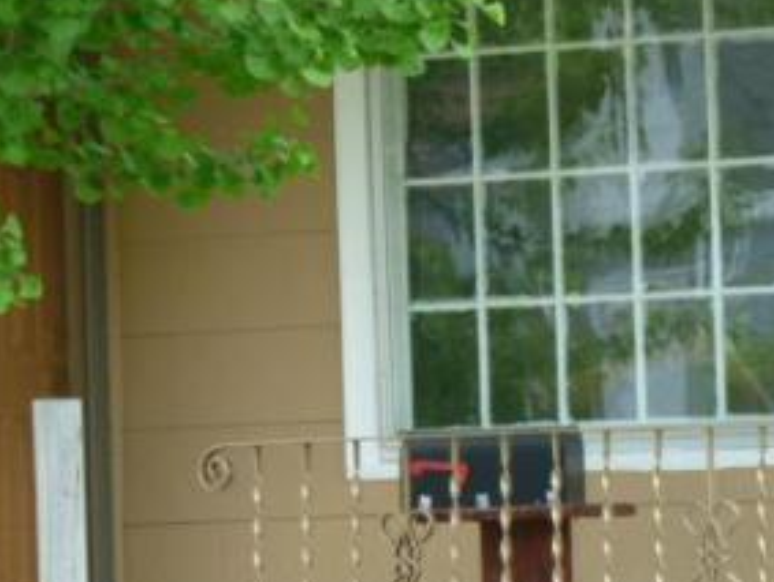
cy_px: 301
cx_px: 522
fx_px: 7388
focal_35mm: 330
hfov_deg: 6.0
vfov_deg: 4.5
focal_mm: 28.7
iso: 200
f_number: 5.3
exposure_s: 1/100
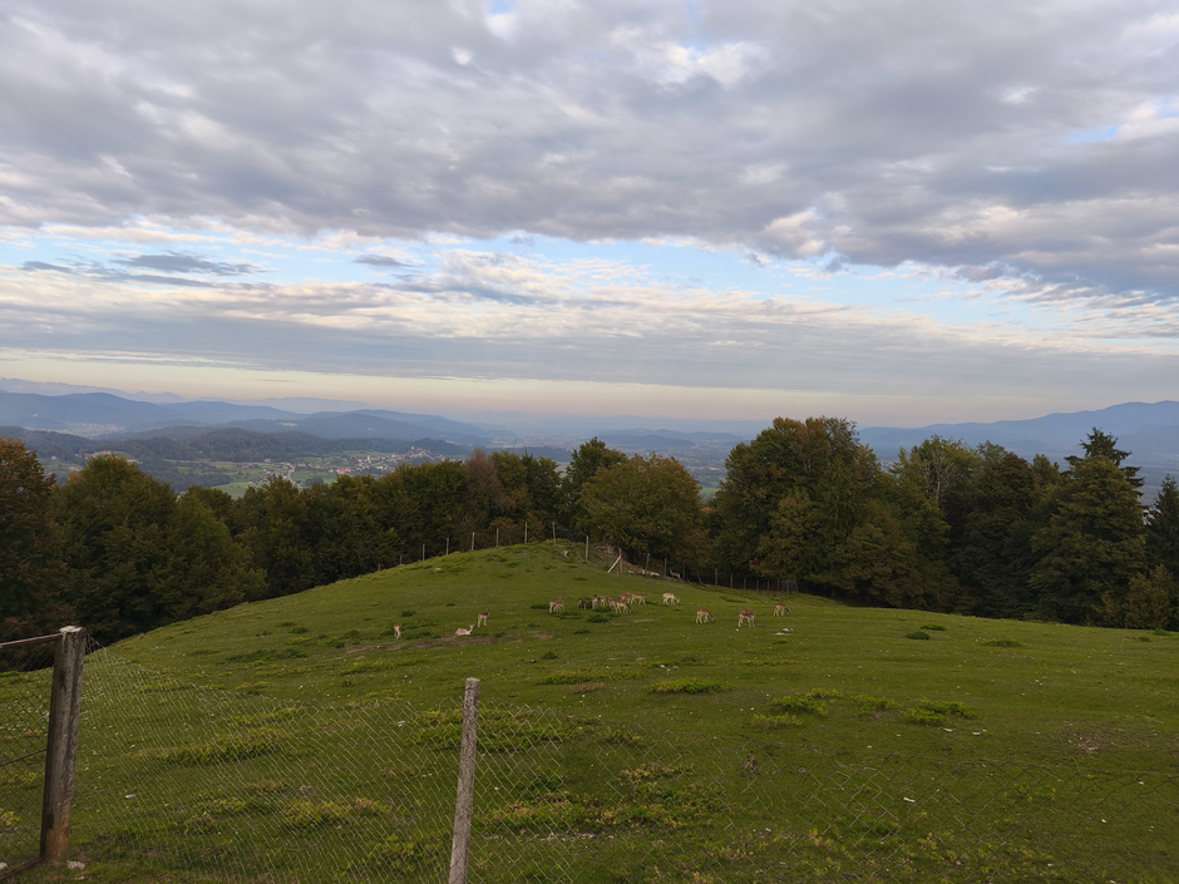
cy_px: 442
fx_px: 783
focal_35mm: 23
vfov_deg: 58.9
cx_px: 590
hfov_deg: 73.9
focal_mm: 5.35
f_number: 1.7
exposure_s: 1/725
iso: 80
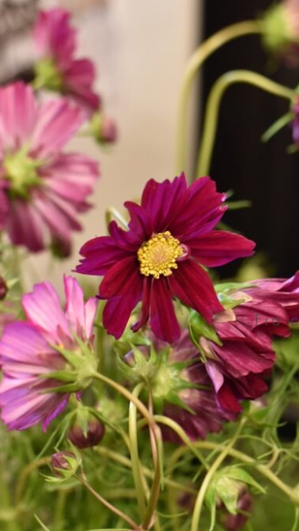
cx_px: 175
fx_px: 1113
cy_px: 379
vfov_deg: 26.6
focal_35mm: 79
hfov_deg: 15.3
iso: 6400
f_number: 3.5
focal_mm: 50
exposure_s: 1/30
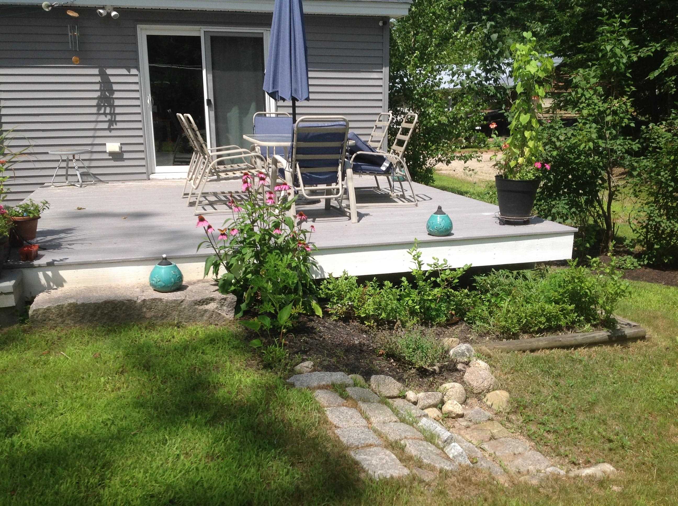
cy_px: 253
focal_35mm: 35
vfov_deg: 40.6
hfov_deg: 52.7
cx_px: 339
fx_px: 685
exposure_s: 1/1439
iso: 50
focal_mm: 4.28
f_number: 2.4
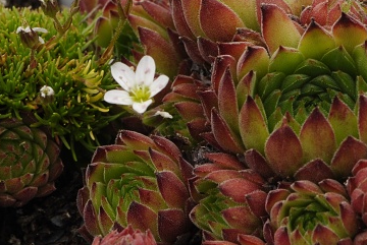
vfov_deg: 4.9
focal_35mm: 283
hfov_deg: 7.3
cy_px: 72
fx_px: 2890
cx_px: 95
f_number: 11
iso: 100
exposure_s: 1/100
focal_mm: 85
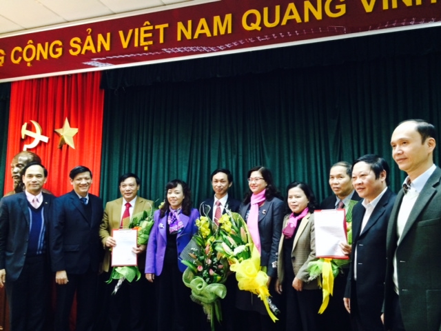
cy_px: 166
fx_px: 382
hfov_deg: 60.0
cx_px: 220
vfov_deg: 46.8
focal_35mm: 30
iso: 320
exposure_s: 1/24
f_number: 2.2
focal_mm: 4.12
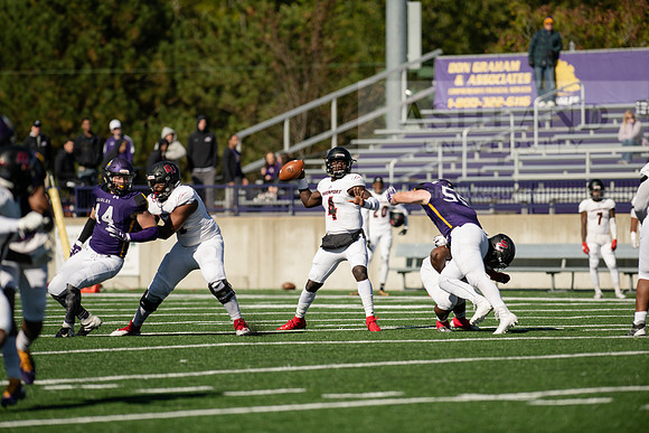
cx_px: 324
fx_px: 5409
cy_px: 216
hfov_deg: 6.9
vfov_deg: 4.6
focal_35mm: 300
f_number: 3.5
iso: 125
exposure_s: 1/2000
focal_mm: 300
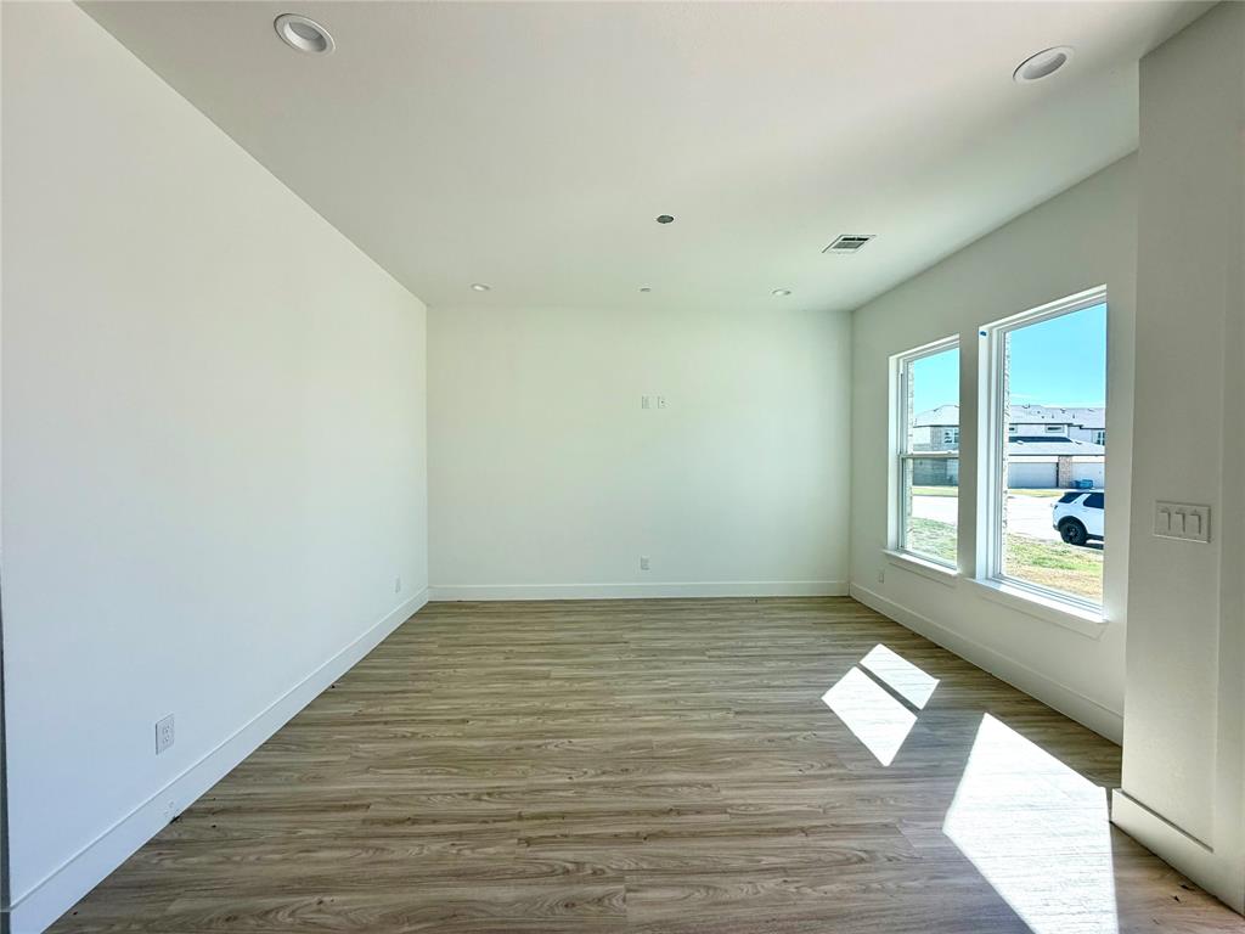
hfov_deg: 102.1
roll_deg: +0.9
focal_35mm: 14
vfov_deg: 85.7
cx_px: 622
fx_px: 504
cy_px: 467
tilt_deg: -0.9
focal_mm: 2.22
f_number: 2.2
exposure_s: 1/482
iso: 64
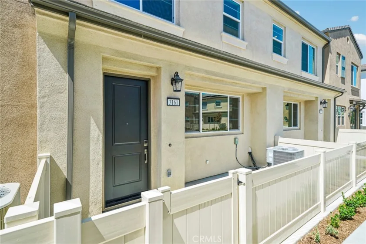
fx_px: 173
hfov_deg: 93.3
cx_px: 183
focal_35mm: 17
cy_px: 122
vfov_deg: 70.4
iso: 100
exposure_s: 1/160
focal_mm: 17
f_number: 7.1
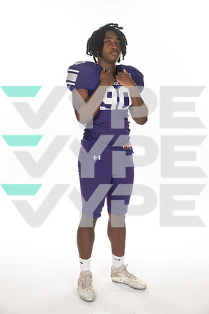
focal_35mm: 55
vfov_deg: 36.2
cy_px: 157
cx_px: 104
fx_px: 479
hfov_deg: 24.6
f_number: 7.1
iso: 800
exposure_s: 1/320
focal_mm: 55
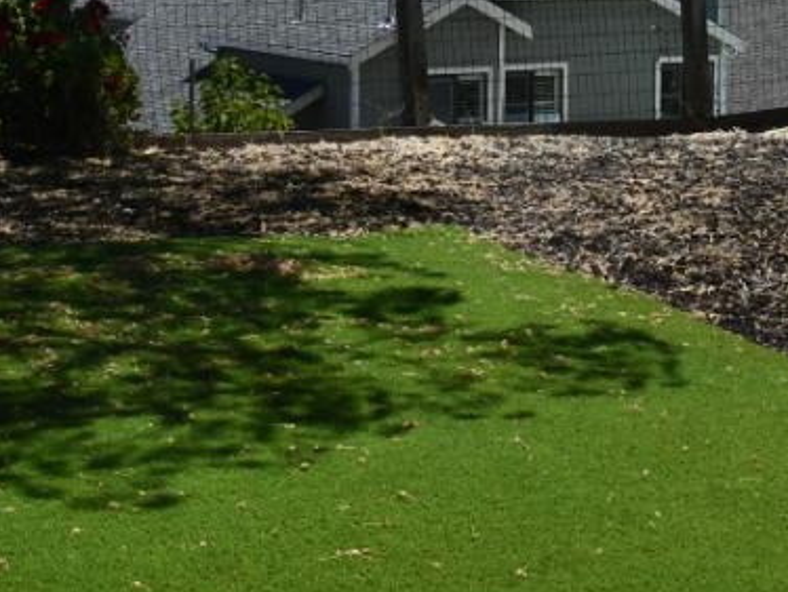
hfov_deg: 18.8
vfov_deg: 13.7
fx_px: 2369
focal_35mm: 104
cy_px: -185
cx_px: 499
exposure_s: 1/400
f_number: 10
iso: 500
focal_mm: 18
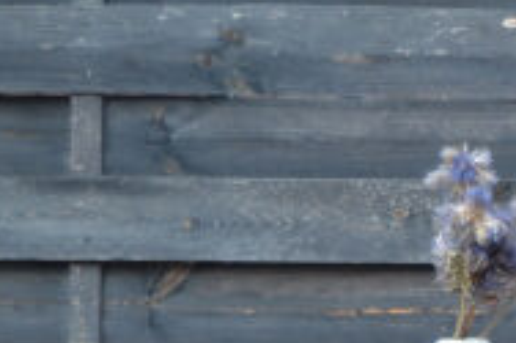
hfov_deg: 6.8
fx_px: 4124
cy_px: 733
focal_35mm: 288
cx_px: 1227
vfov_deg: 4.7
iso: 140
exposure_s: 1/125
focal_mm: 40
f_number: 5.6
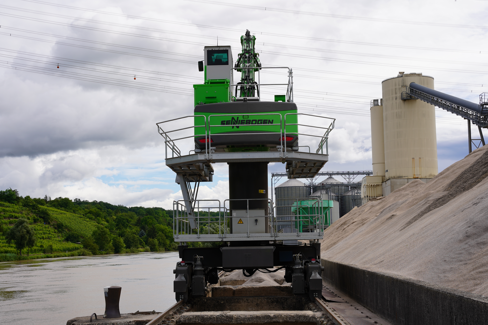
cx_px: 244
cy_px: 162
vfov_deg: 26.4
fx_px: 693
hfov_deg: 38.8
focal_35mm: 51
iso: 100
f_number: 10
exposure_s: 1/200
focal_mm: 51.1
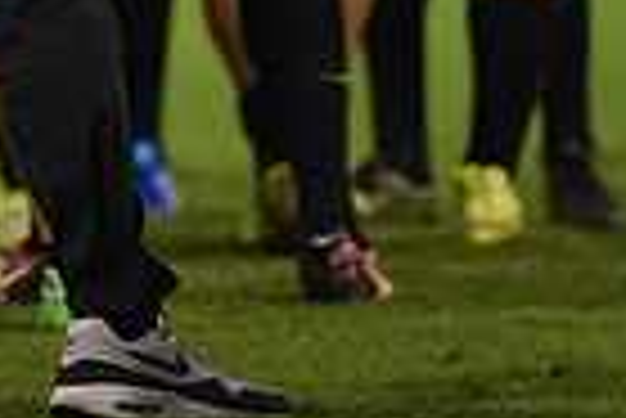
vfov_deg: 1.1
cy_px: -407
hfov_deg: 1.6
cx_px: -104
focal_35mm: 1251
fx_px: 21776
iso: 2000
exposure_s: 1/1250
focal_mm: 300
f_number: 2.8
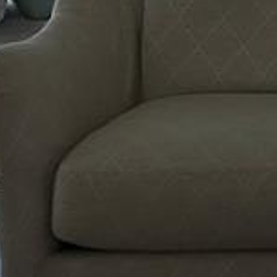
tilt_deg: -1.6
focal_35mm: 345
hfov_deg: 5.0
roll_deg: -0.8
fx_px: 3123
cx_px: 470
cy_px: -412
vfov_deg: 4.9
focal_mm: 9
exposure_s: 1/99
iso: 40
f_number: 2.8
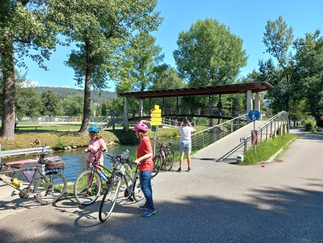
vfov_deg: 54.9
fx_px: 233
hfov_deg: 69.4
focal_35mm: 25
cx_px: 162
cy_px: 122
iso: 25
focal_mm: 4.6
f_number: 1.8
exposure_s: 1/272
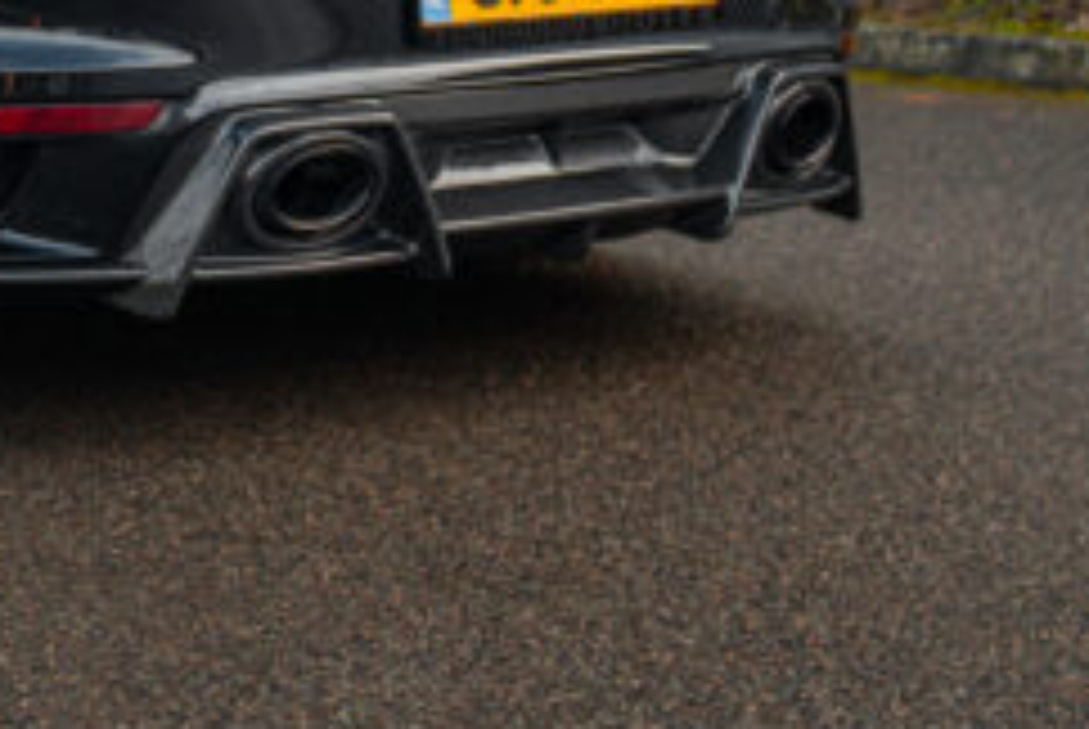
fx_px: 2907
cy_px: -194
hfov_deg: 20.3
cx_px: -88
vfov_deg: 13.8
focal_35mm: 96
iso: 200
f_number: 2.8
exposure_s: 1/320
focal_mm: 23
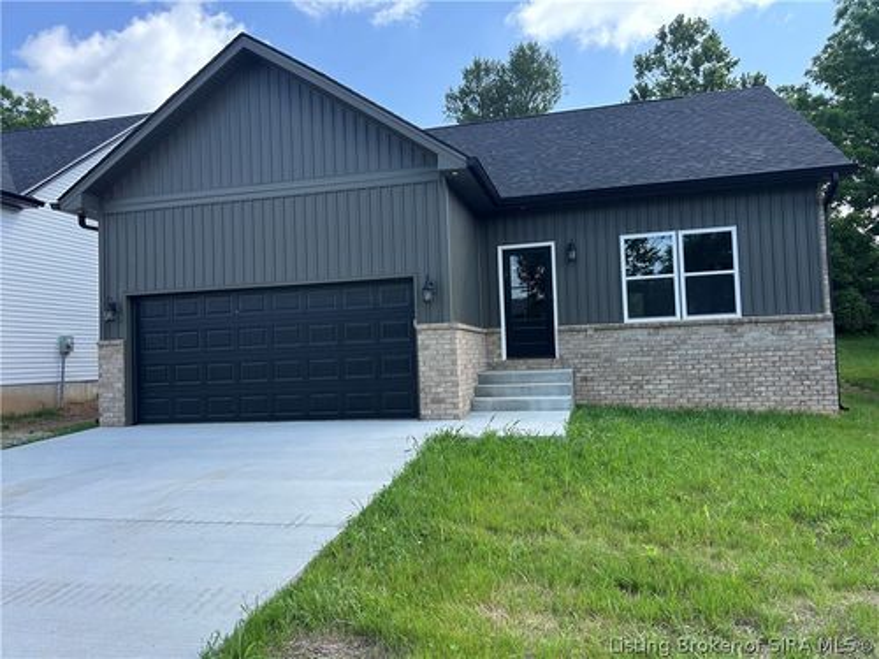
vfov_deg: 53.1
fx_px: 660
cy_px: 330
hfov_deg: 67.3
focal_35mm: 26
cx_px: 440
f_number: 1.5
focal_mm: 5.7
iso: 50
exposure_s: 1/1238
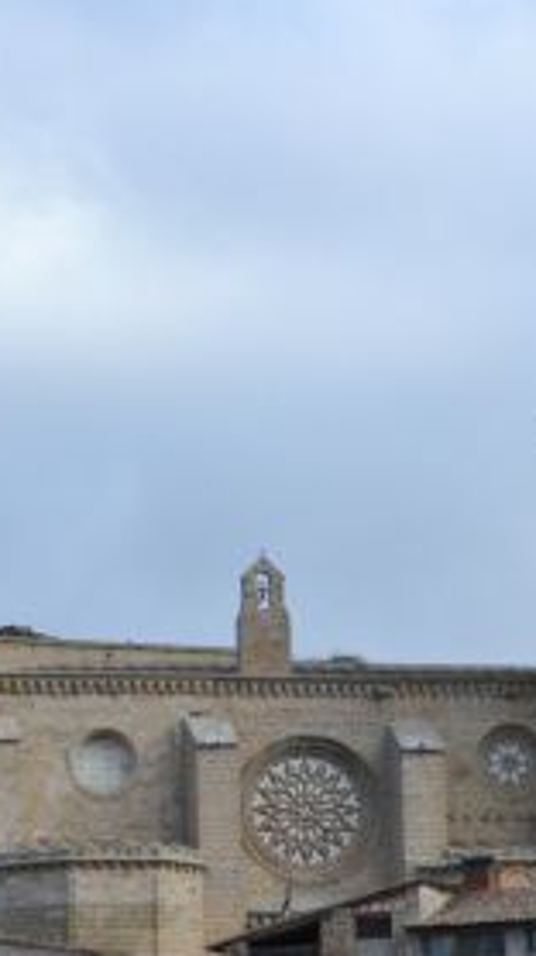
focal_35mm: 249
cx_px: -375
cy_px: 882
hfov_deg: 4.8
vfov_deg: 8.6
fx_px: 6290
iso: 1600
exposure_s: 1/2500
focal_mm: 55
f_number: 8
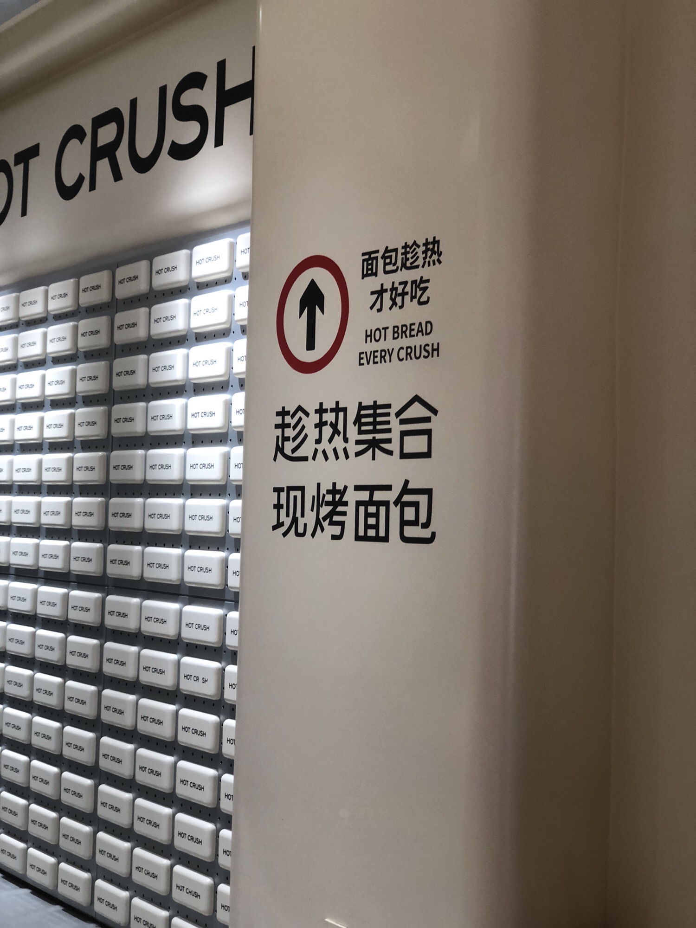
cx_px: 348
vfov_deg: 36.8
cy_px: 464
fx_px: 1394
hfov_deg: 28.0
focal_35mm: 52
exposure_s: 1/58
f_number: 2.4
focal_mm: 6
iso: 50
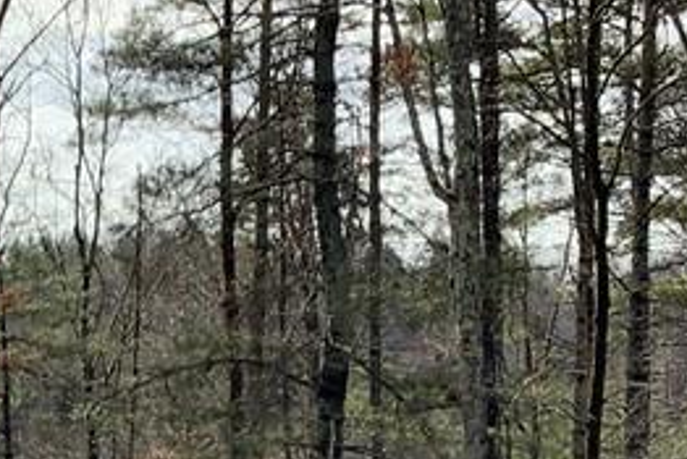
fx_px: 2406
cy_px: 609
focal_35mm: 126
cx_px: 8
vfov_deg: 10.6
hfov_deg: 16.0
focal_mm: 3.3
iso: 25
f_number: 2.4
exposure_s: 1/612
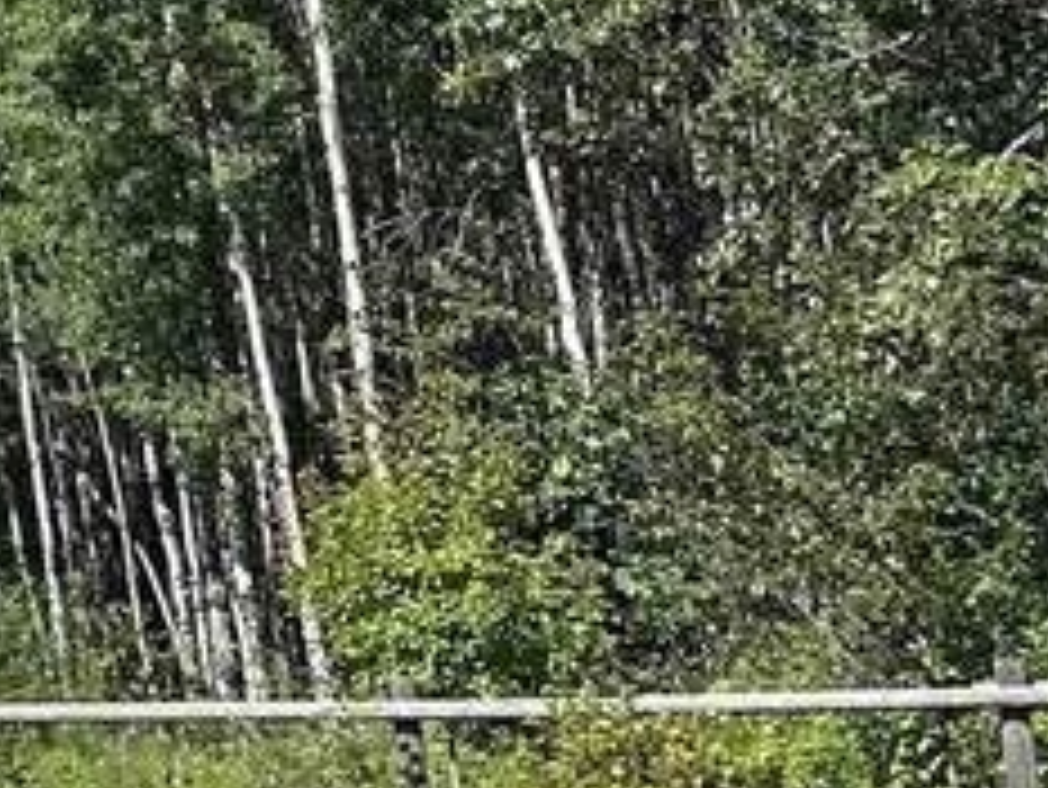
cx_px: -1732
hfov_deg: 11.4
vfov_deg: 11.2
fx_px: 3998
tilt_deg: +8.4
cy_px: 140
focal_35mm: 132
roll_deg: +2.9
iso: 80
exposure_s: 1/3155
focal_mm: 6.86
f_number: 1.78
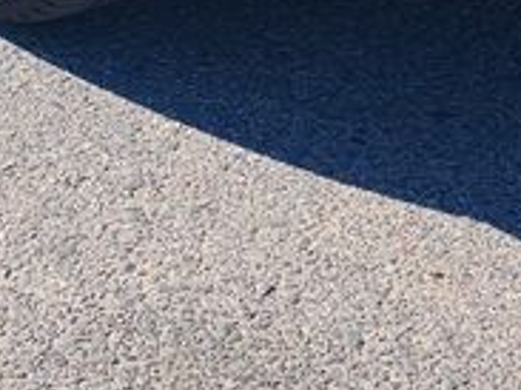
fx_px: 2662
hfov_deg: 11.2
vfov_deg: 7.9
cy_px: -444
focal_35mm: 177
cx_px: 177
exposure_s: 1/1000
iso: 50
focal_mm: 5.52
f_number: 1.95
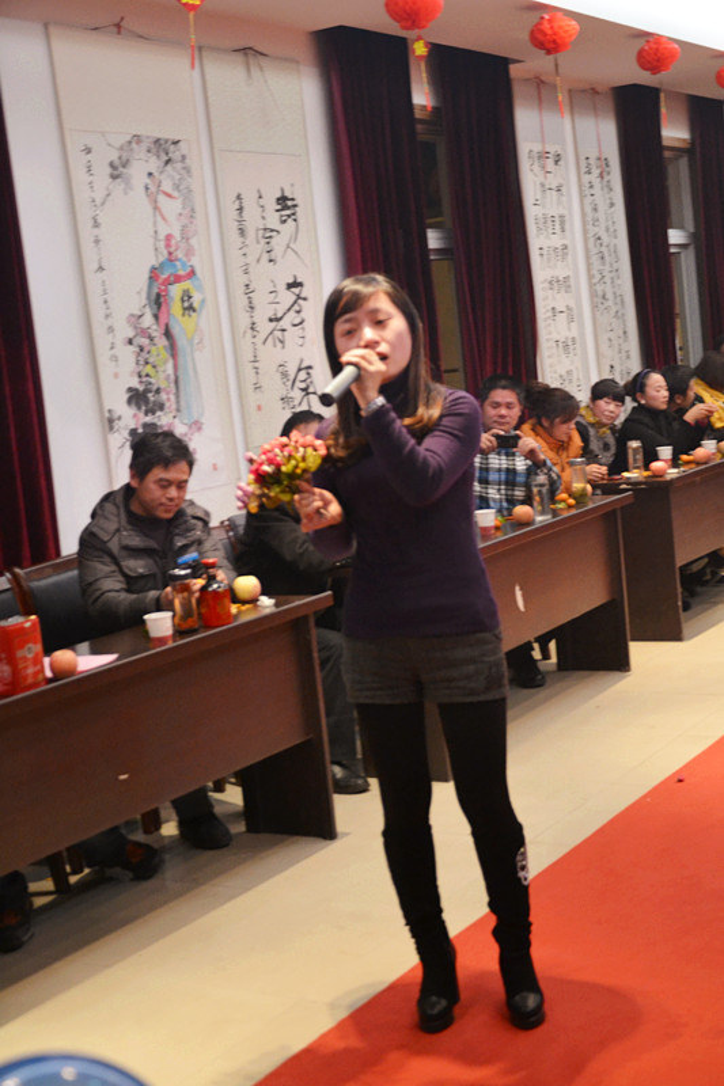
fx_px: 1539
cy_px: 543
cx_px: 362
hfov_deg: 26.5
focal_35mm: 51
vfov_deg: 38.9
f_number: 4.2
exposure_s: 1/40
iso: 1600
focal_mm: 34
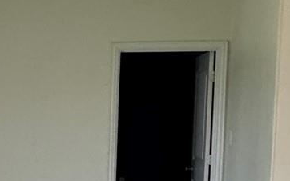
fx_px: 664
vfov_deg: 15.4
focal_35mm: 84
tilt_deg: -6.9
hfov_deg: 22.2
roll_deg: -2.3
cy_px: 152
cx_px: -85
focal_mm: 2.22
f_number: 2.2
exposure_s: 1/99
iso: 250
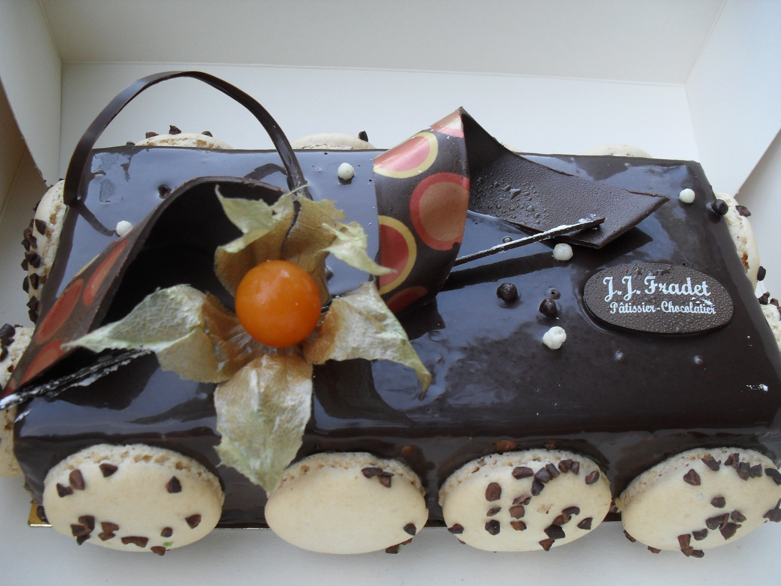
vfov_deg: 40.7
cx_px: 390
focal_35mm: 35
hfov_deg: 52.6
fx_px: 790
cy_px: 293
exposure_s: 1/45
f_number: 3.2
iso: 100
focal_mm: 6.3
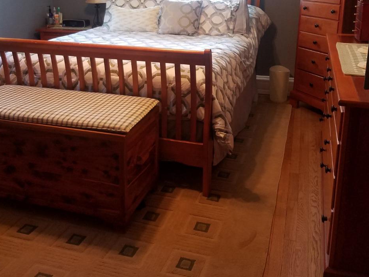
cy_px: 67
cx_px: 161
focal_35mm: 40
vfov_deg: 35.1
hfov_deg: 46.7
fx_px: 426
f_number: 1.7
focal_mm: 4.2
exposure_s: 1/30
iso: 125
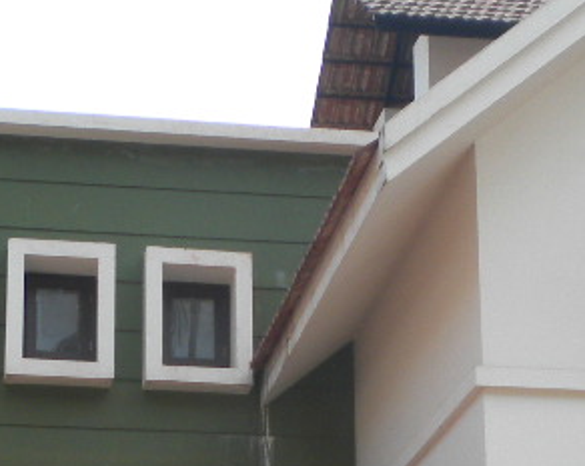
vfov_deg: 12.5
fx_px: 2076
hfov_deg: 16.0
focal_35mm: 120
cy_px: 572
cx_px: 301
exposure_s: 1/324
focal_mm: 6.3
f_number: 4.6
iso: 113
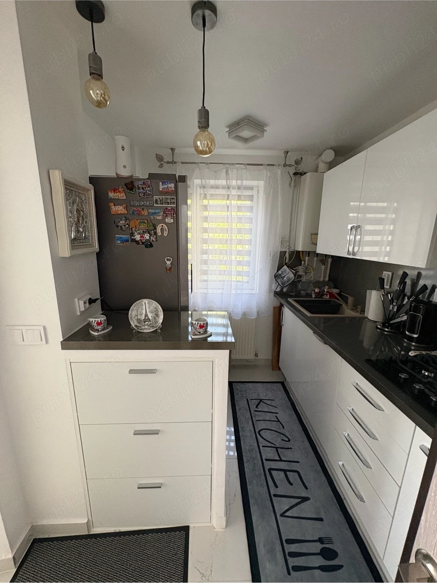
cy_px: 292
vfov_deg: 102.1
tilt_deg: -11.8
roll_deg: -1.2
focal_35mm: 14
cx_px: 218
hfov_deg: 85.7
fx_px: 236
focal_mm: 2.22
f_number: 2.2
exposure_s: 1/60
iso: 250
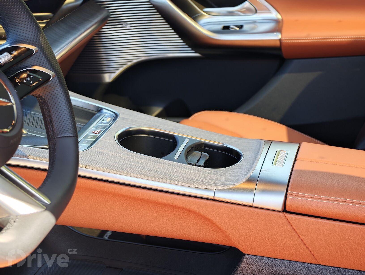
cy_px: 138
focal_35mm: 75
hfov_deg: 26.0
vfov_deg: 19.7
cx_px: 182
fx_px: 792
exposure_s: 1/100
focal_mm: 19.9
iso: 50
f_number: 2.39
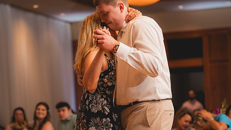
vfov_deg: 11.7
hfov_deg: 20.8
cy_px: 47
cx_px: 115
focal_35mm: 103
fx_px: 631
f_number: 2.8
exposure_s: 1/250
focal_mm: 89
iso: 1000
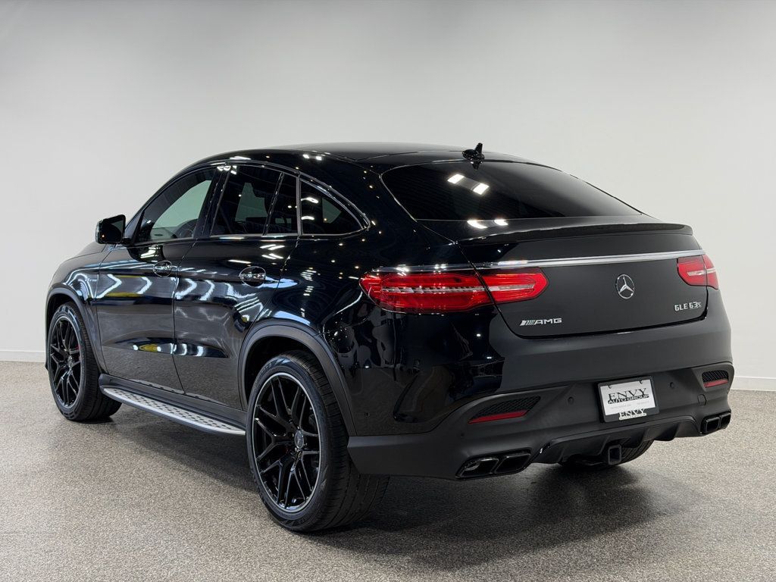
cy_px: 291
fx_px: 1076
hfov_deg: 39.7
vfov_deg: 30.3
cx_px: 388
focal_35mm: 48
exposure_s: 1/132
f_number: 1.78
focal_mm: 6.76
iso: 50
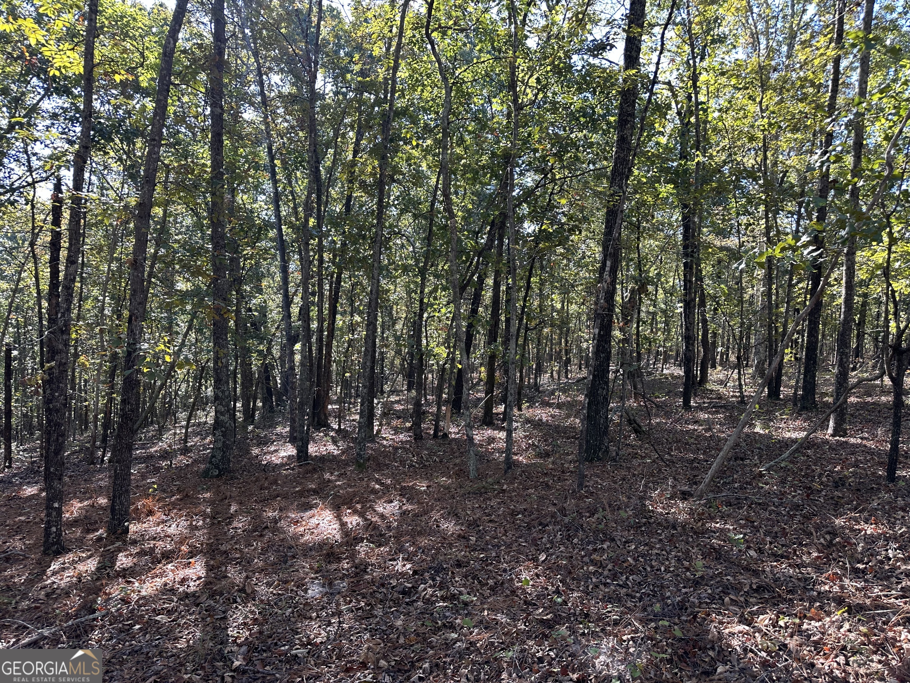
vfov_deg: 56.8
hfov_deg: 71.6
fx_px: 631
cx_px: 455
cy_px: 342
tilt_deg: -2.4
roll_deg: -2.8
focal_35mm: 24
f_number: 1.78
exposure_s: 1/154
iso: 64
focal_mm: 6.86
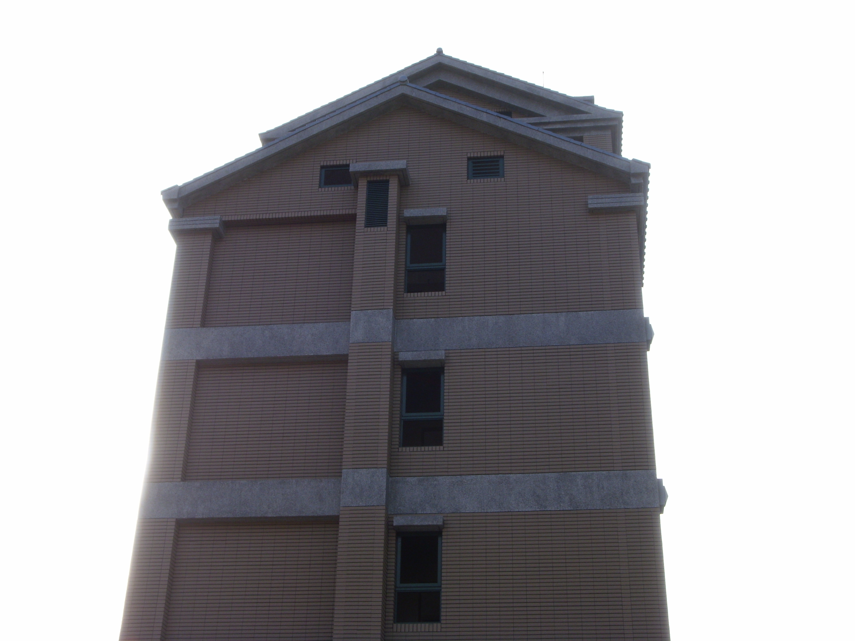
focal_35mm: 40
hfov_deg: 46.8
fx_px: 988
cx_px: 428
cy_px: 320
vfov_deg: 36.0
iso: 50
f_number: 6.7
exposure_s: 1/125
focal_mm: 8.3
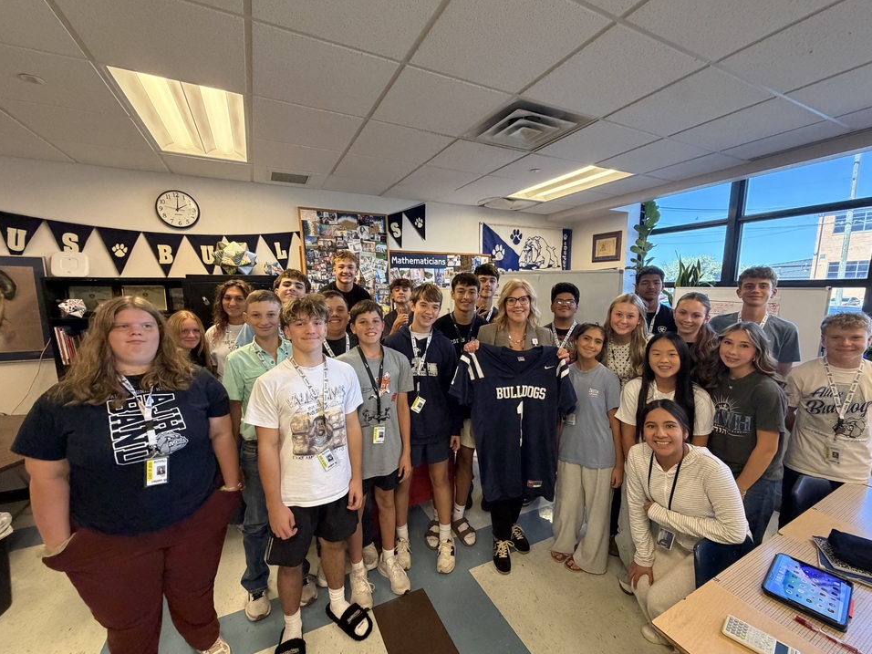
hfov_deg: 98.1
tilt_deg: -8.0
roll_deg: -0.1
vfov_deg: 81.7
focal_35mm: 15
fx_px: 378
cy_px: 348
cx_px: 449
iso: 400
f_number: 2.2
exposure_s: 1/60
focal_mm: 2.22
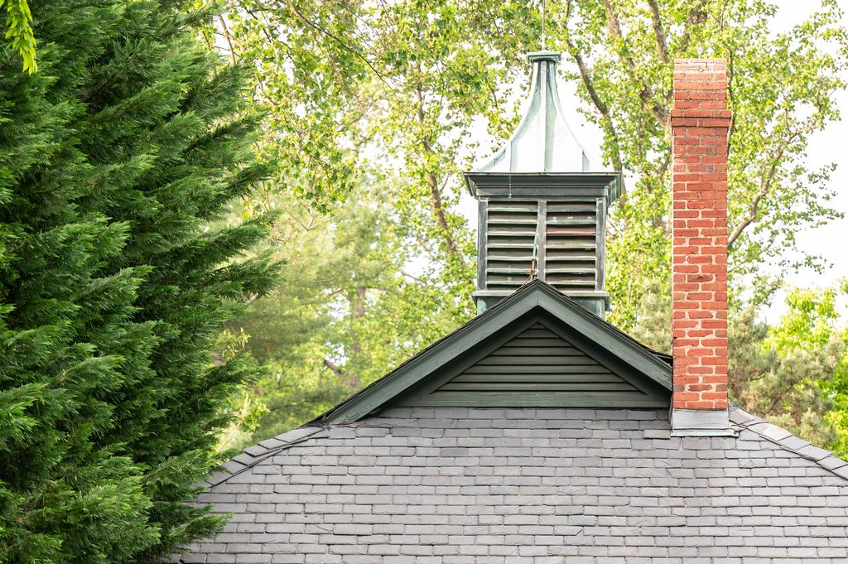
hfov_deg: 14.6
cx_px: 532
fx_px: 3295
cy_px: 557
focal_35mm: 140
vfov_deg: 9.7
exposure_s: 1/125
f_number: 4
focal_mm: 70
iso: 250
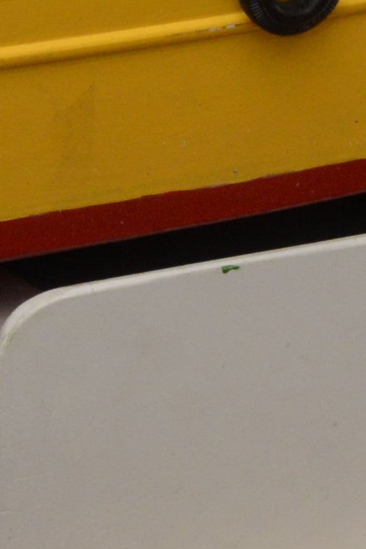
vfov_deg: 8.4
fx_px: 3430
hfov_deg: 6.0
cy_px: -782
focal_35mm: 225
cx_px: -196
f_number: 11
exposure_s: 1/125
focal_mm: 32
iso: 1600
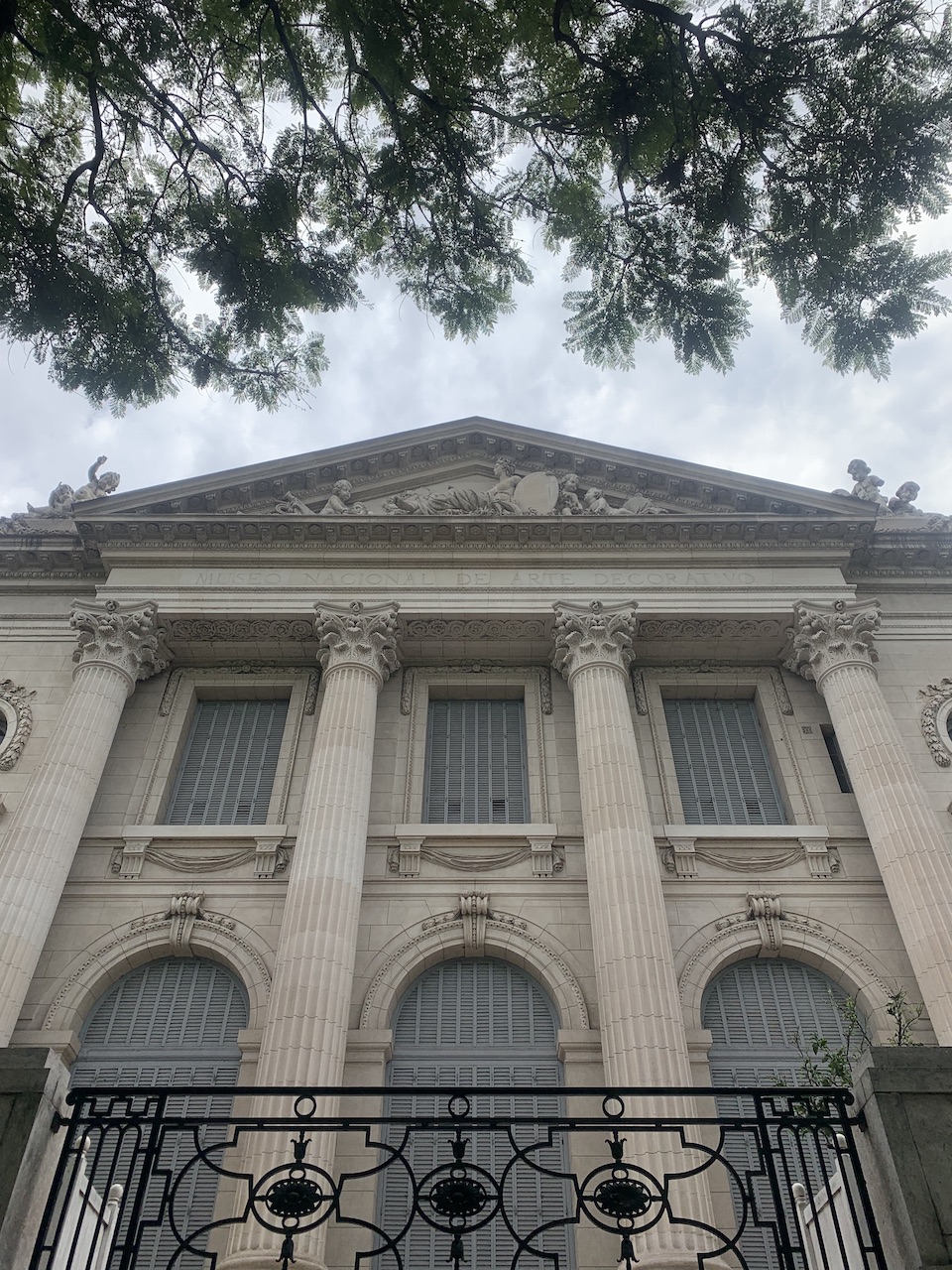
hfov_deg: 53.1
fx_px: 953
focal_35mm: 26
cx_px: 476
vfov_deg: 67.3
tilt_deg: +47.1
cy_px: 635
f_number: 1.8
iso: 25
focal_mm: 4.25
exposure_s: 1/1427
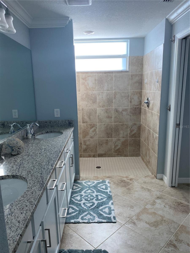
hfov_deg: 53.1
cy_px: 126
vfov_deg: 67.3
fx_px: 190
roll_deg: +1.4
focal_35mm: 26
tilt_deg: -11.2
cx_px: 95
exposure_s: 1/120
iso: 125
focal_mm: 4.25
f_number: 1.8
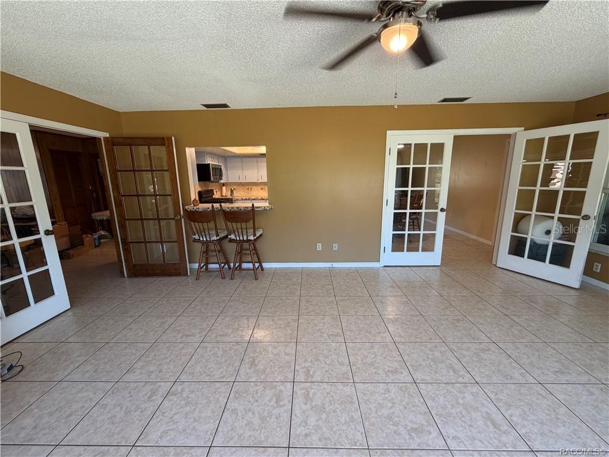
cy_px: 228
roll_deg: +1.4
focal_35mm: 14
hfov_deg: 102.1
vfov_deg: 85.7
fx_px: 246
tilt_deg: -10.5
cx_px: 304
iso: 200
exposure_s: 1/60
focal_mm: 2.22
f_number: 2.2
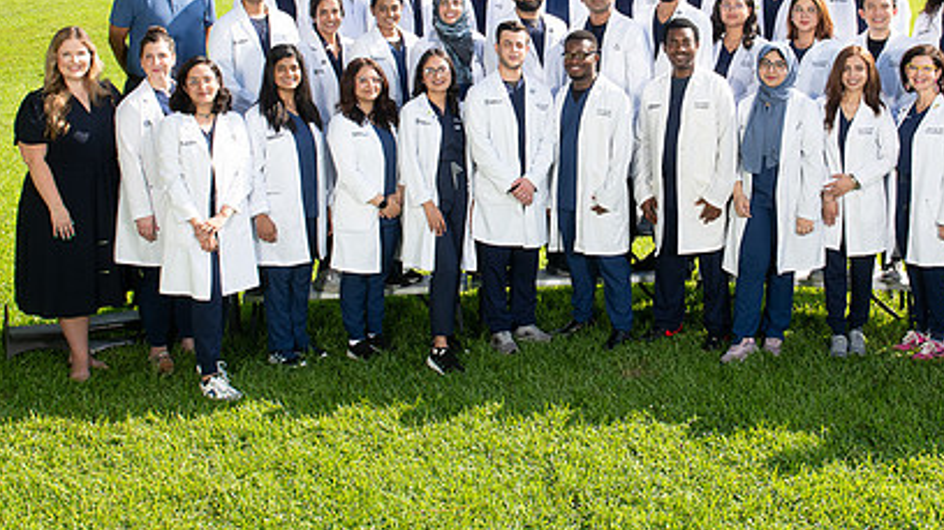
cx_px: 580
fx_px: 1301
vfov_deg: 22.7
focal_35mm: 52
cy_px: 112
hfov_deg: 39.7
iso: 400
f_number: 10
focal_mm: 28
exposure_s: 1/250
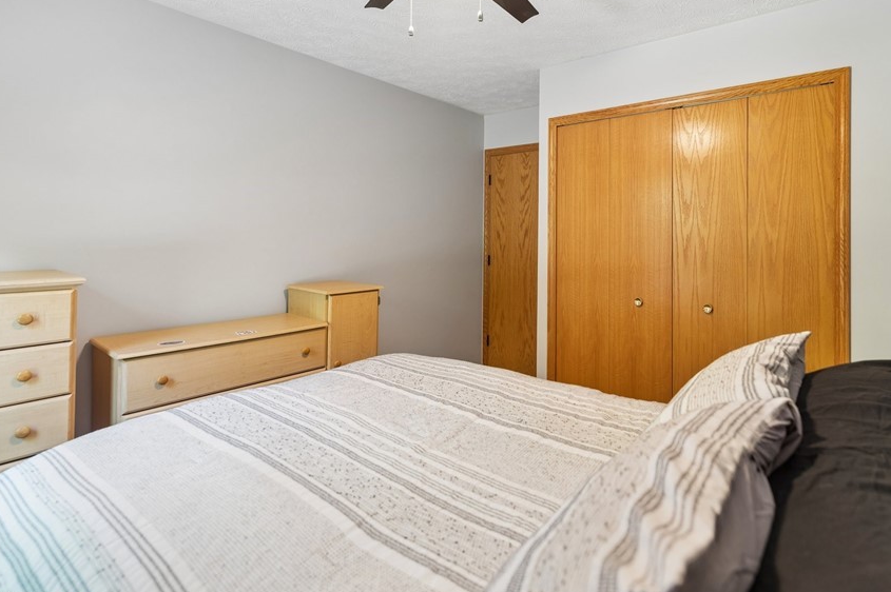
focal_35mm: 18
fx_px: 445
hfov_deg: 89.4
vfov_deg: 66.7
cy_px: 239
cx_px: 510
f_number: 2.8
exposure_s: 1/15
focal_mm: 14
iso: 200
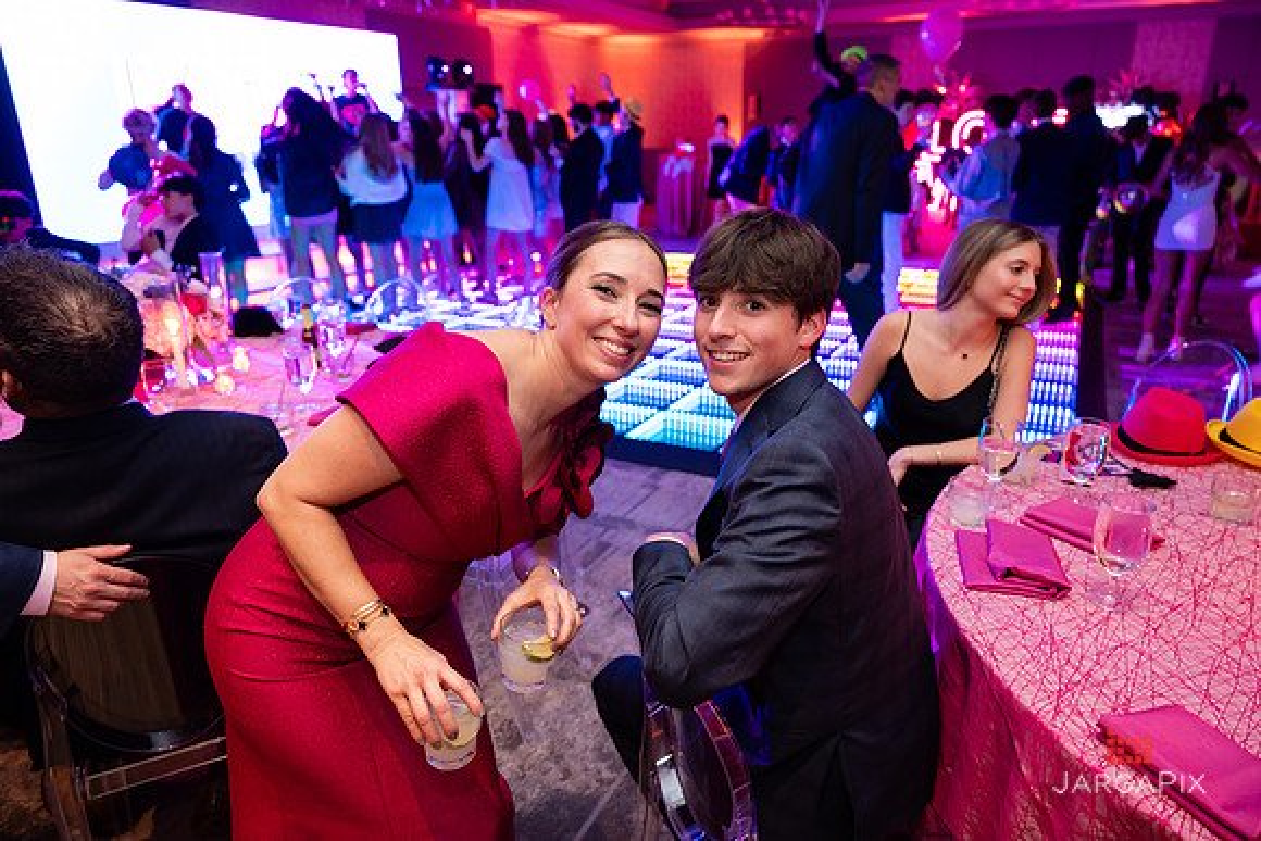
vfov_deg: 53.1
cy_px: 420
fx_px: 842
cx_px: 630
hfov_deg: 73.7
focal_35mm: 24
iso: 1000
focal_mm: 24
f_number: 3.2
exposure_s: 1/50
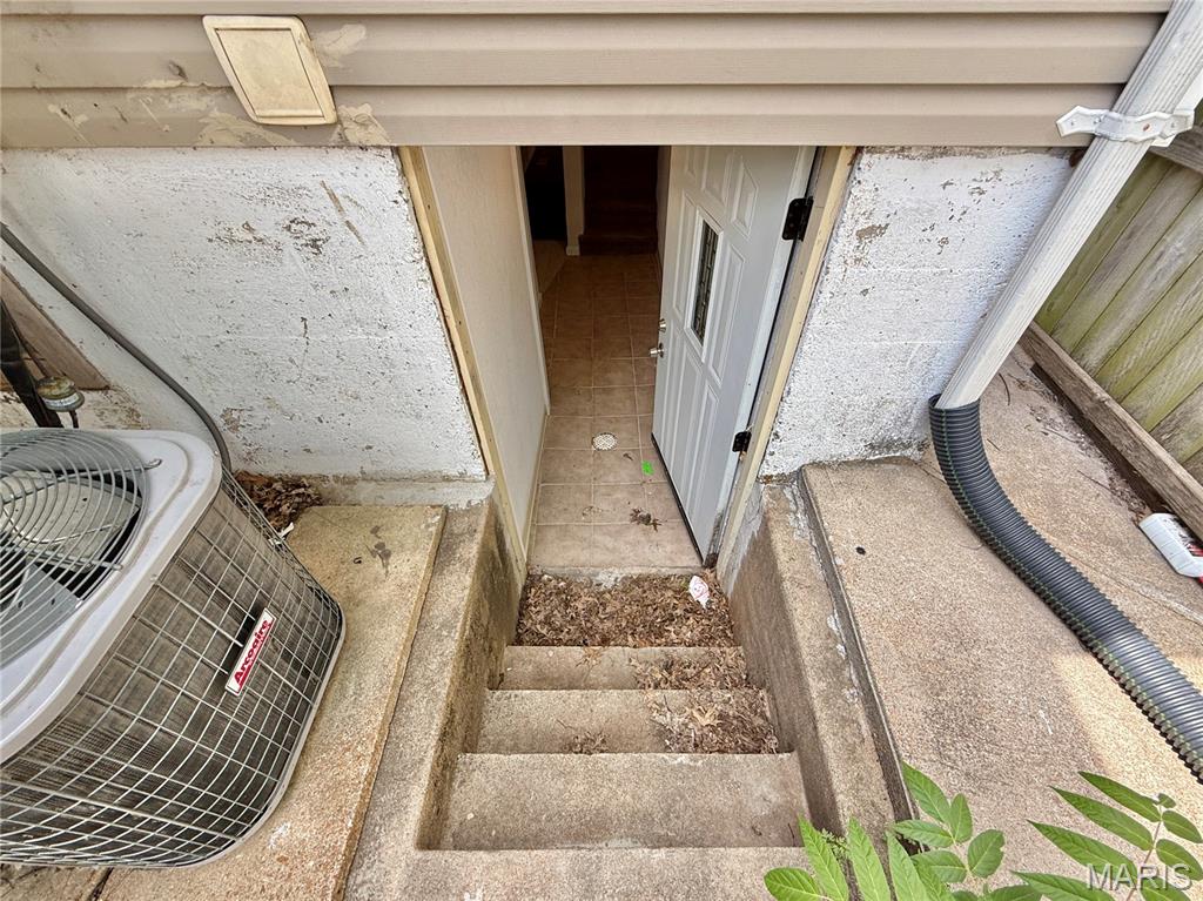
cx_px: 602
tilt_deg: -45.0
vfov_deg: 85.6
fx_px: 486
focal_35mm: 14
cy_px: 450
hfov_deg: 102.1
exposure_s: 1/245
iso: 50
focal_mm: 2.22
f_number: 2.2
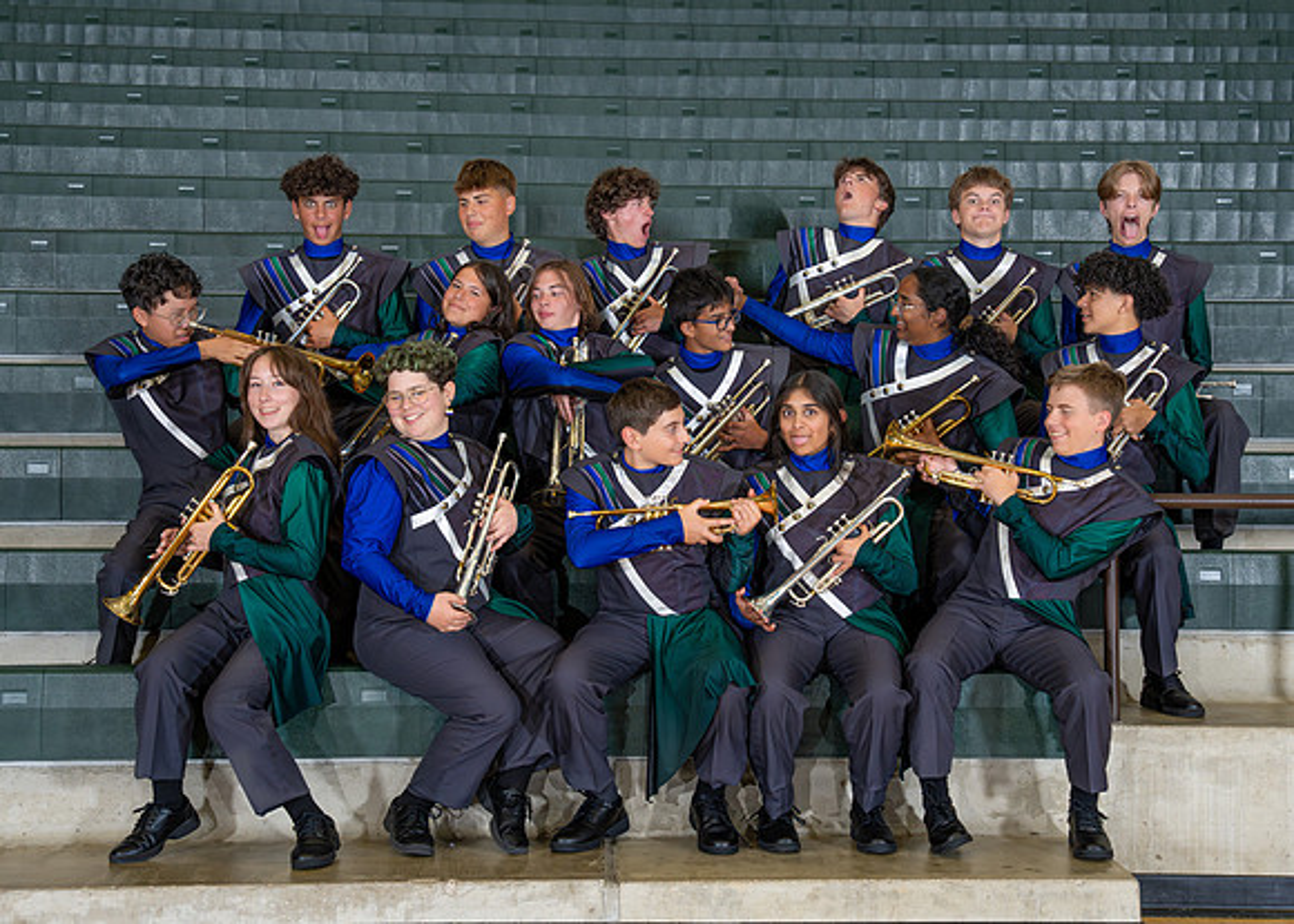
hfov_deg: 33.4
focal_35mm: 59
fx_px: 2157
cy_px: 426
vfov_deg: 24.2
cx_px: 704
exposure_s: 1/400
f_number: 5
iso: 1000
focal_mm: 44
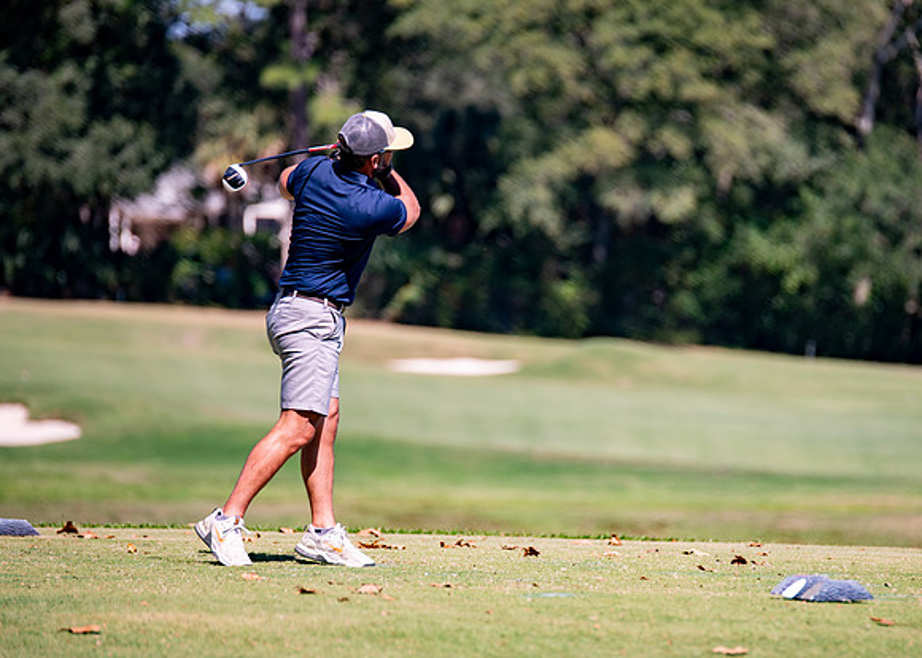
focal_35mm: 249
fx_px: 6519
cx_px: 567
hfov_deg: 8.1
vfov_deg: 5.8
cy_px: 351
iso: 100
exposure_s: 1/1600
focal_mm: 185
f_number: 2.8
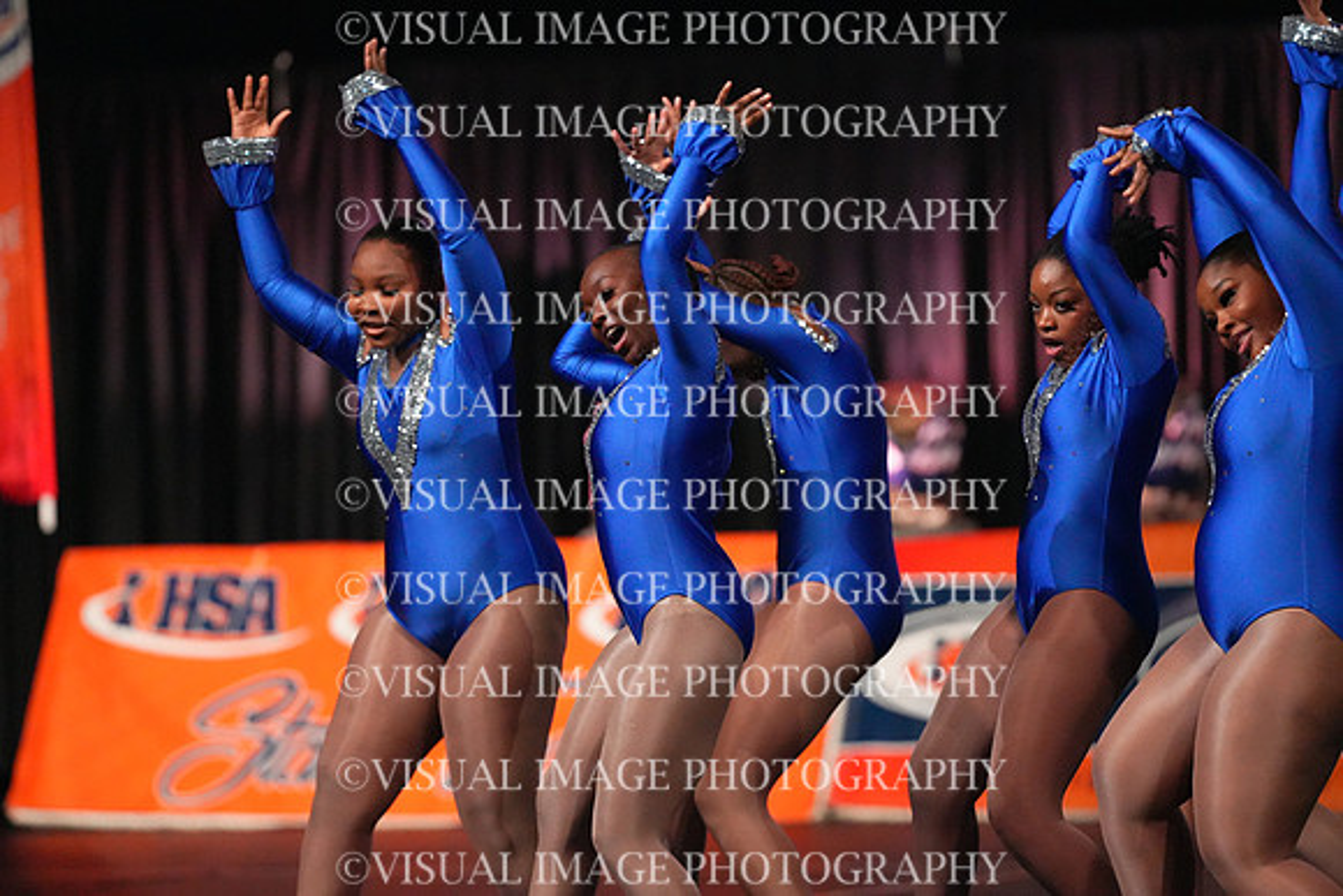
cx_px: 672
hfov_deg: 6.9
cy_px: 448
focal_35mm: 300
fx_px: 11194
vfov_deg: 4.6
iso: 16000
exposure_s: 1/1250
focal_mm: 300
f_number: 3.5
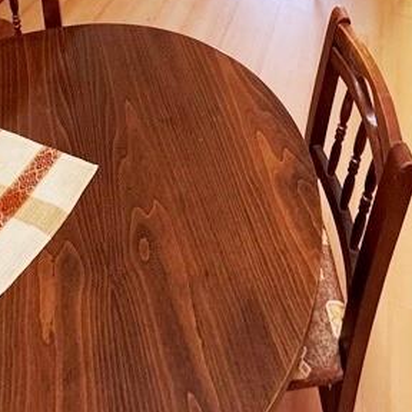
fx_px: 592
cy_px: -136
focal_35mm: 44
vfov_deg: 29.8
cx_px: 240
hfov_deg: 38.2
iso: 320
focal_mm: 2.22
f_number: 2.2
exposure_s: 1/100
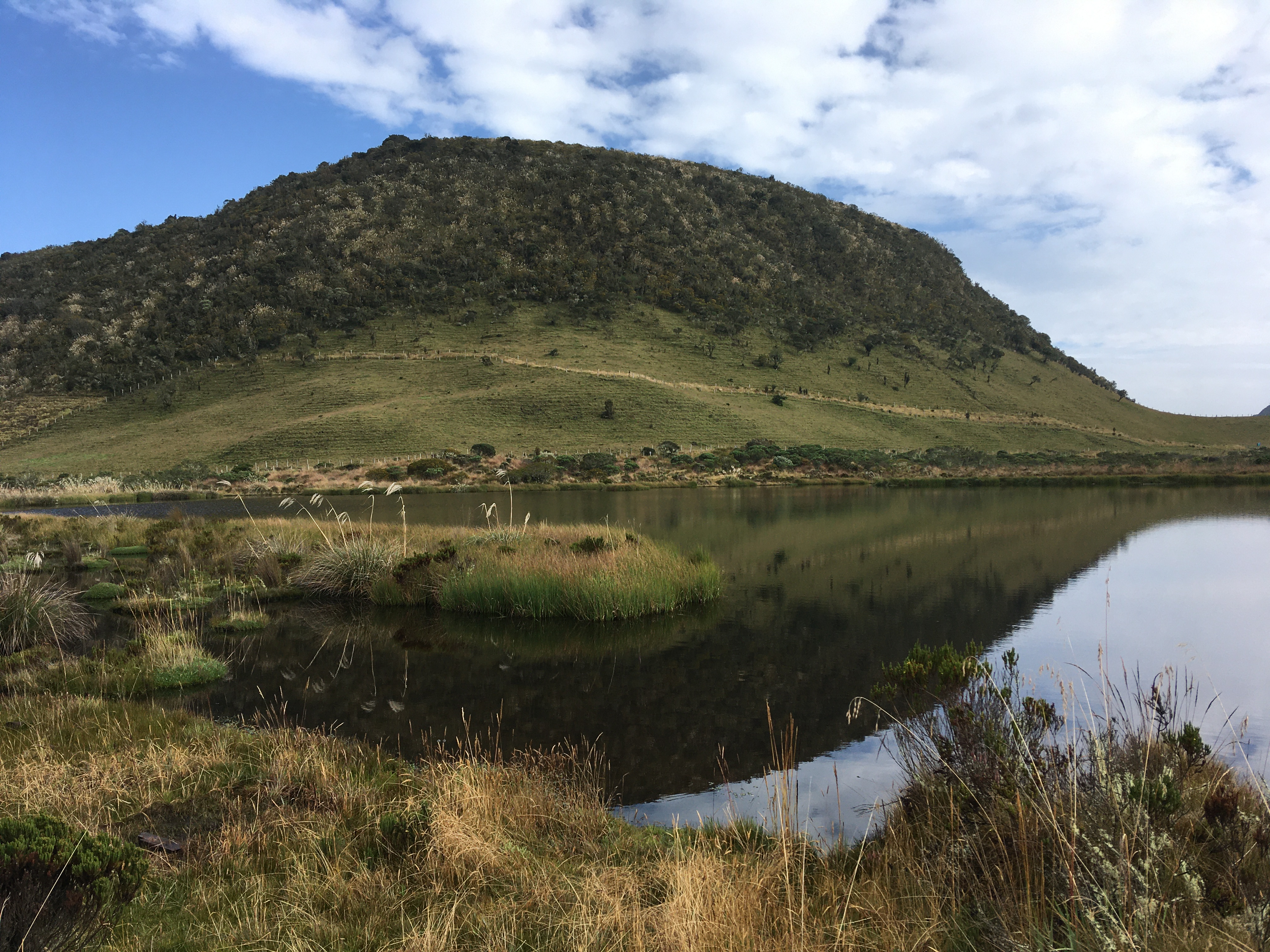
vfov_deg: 48.2
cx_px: 635
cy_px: 476
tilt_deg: -2.0
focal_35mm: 29
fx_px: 1064
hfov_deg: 61.7
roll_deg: +1.0
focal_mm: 4.15
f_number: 2.2
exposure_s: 1/1099
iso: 25
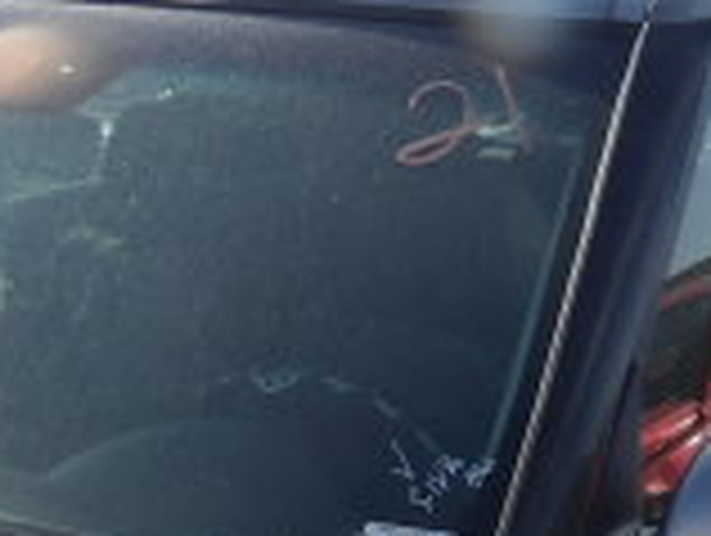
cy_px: 887
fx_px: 1995
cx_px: -202
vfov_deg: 14.0
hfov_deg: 18.8
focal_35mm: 97
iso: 100
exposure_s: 1/527
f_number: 4.6
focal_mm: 4.3
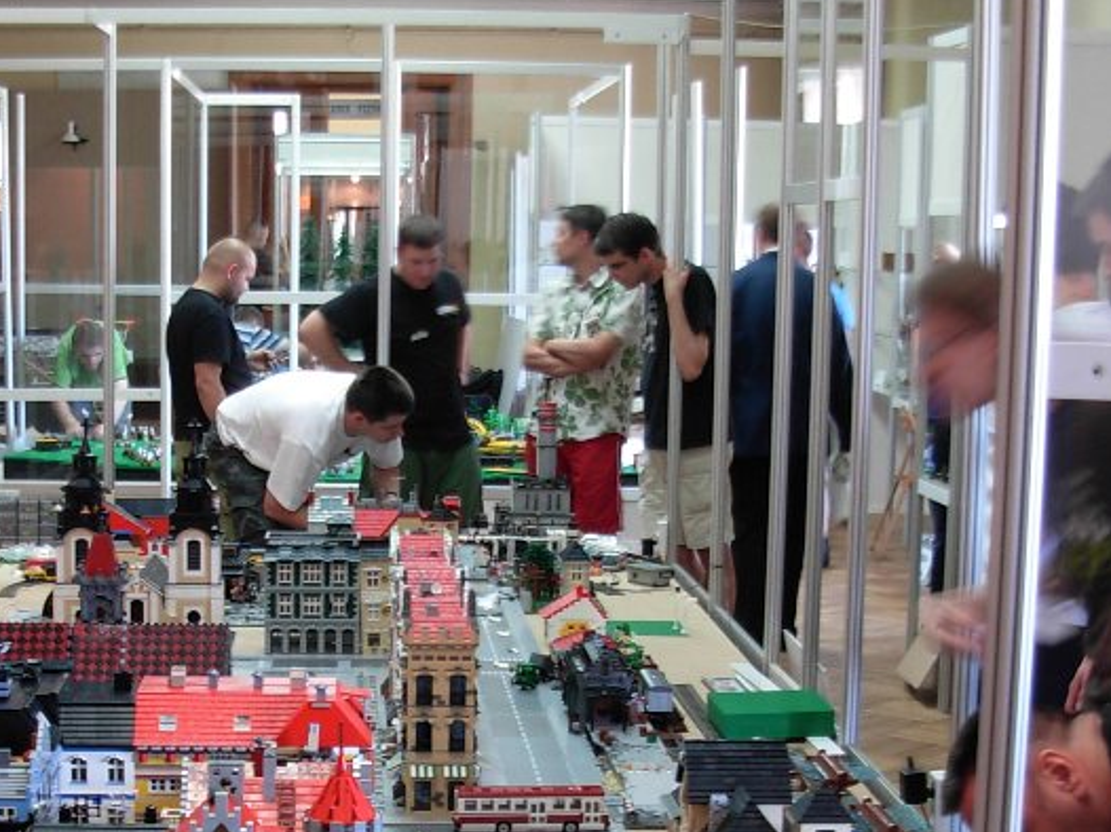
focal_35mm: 74
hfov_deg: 26.2
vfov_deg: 19.7
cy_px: 636
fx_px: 2374
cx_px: 363
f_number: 2.9
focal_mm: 6.3
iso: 79
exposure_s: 1/5.6
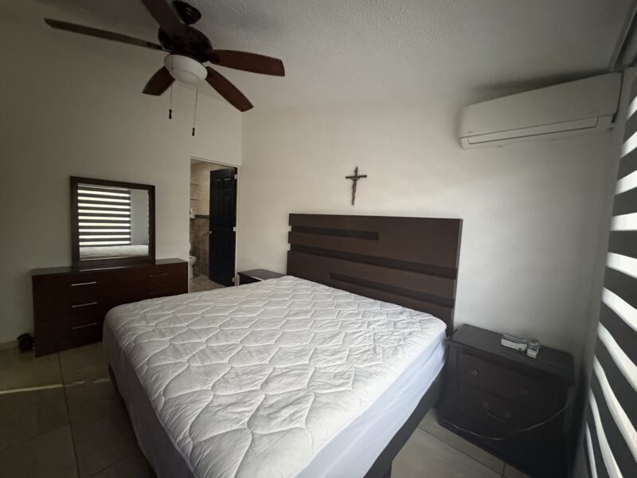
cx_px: 318
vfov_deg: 85.7
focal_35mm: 14
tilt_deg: -4.0
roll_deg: -2.4
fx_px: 258
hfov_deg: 102.1
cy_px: 239
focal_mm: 2.22
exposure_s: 1/30
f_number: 2.2
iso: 1000
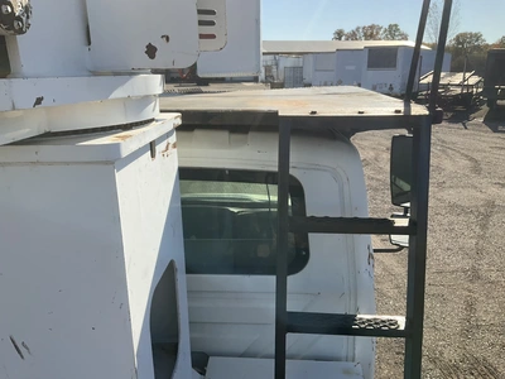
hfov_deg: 61.7
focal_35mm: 29
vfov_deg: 48.2
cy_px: 190
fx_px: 423
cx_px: 252
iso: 25
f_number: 1.8
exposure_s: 1/1412
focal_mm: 3
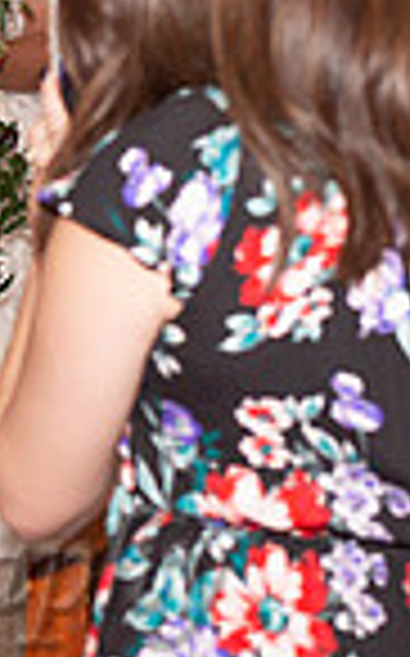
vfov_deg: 10.0
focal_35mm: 210
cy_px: 130
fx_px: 3762
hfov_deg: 6.1
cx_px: -329
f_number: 3.5
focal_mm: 52
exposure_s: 1/250
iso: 400
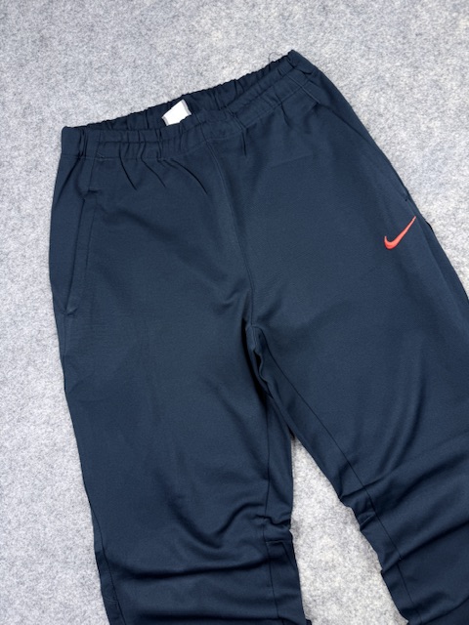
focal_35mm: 24
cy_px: 312
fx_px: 434
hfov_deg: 56.8
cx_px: 234
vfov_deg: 71.6
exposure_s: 1/100
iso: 80
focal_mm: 6.76
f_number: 1.78
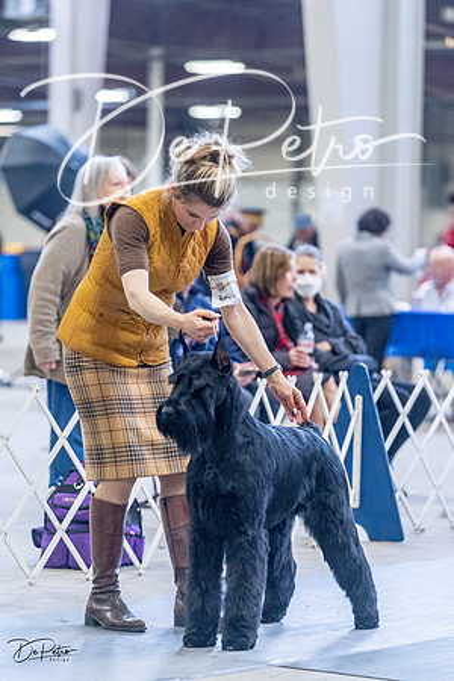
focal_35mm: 159
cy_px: 340
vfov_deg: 12.9
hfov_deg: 8.6
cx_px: 227
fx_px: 3008
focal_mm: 159
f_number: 3.5
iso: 6400
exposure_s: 1/320
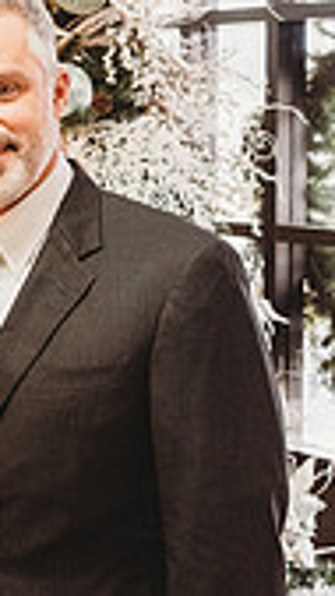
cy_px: 138
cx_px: -14
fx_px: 1406
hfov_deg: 13.4
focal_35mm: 89
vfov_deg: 23.6
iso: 4000
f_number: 4
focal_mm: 32
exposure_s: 1/200
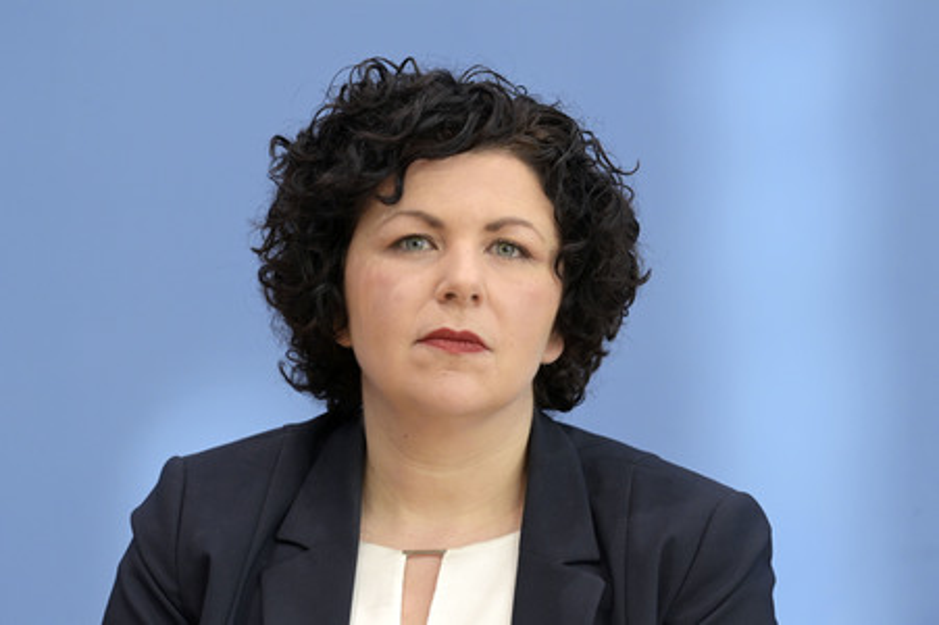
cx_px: 470
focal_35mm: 200
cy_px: 312
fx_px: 5213
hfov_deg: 10.3
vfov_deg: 6.9
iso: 4000
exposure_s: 1/800
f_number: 5.6
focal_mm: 200
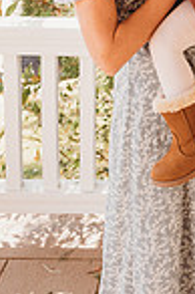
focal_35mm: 74
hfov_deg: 17.3
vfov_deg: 22.7
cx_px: 249
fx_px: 603
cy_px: -139
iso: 400
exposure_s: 1/200
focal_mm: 24
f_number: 4.5
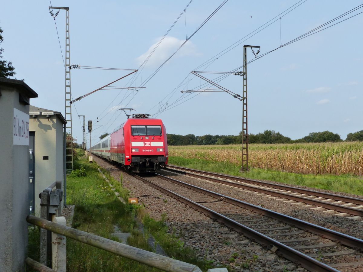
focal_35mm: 39
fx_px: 409
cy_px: 136
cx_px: 182
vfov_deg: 36.8
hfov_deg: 47.9
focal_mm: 7
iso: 160
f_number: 4
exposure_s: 1/1000
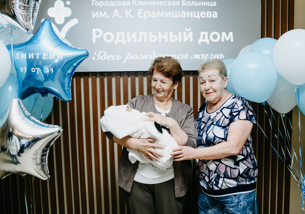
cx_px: 165
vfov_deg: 36.8
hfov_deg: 50.7
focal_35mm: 37
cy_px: 110
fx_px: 322
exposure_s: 1/160
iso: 200
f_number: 4
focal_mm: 35
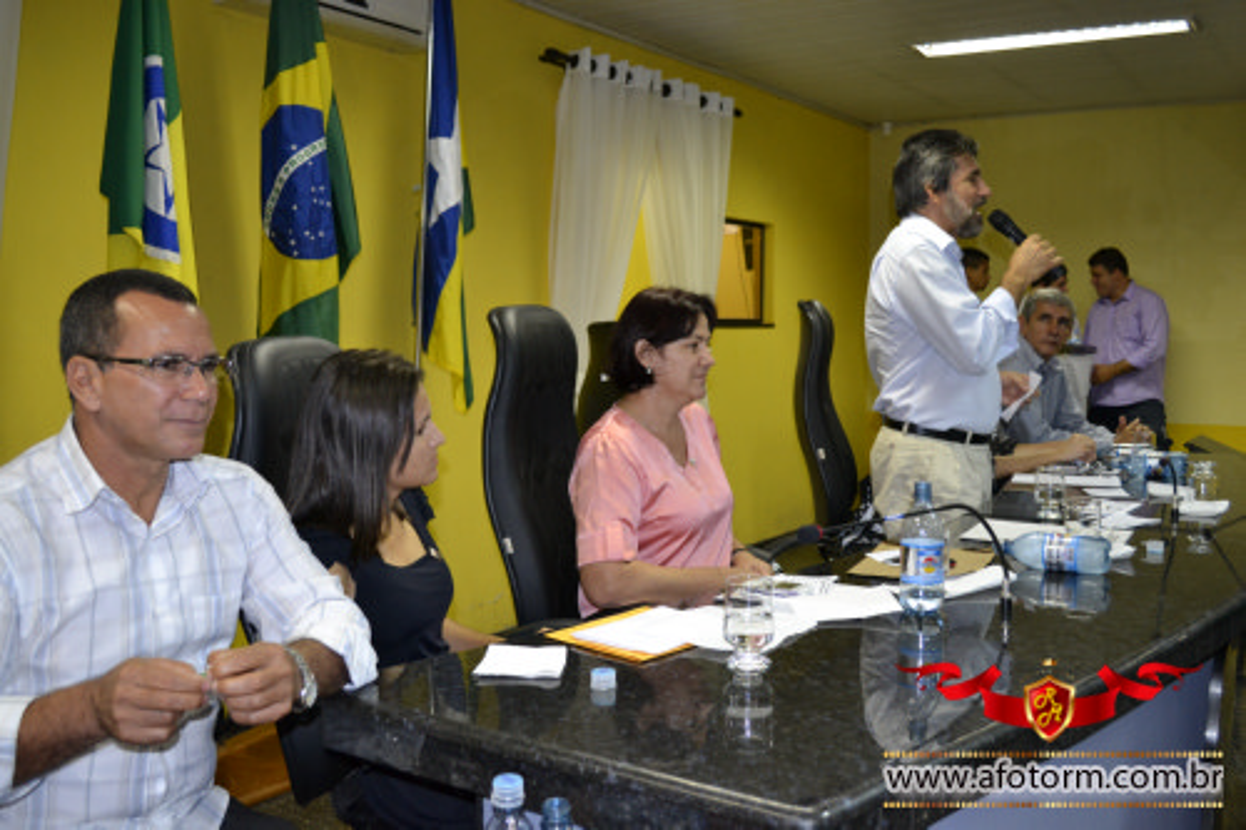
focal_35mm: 33
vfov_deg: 39.9
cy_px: 415
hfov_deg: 57.2
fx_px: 1142
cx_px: 623
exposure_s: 1/60
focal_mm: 22
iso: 1250
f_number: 4
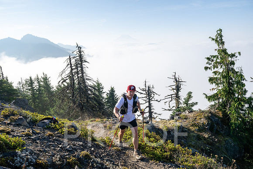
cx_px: 126
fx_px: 211
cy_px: 84
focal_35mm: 30
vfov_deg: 43.6
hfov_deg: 61.9
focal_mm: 30
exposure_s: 1/320
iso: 400
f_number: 13
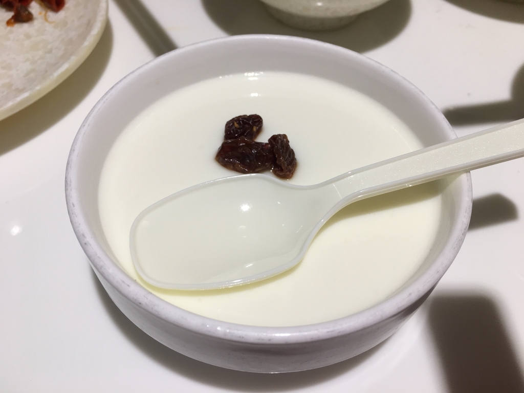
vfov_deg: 48.2
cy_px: 196
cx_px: 262
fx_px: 439
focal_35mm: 29
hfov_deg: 61.7
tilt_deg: -51.5
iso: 40
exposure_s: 1/120
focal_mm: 4.15
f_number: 2.2
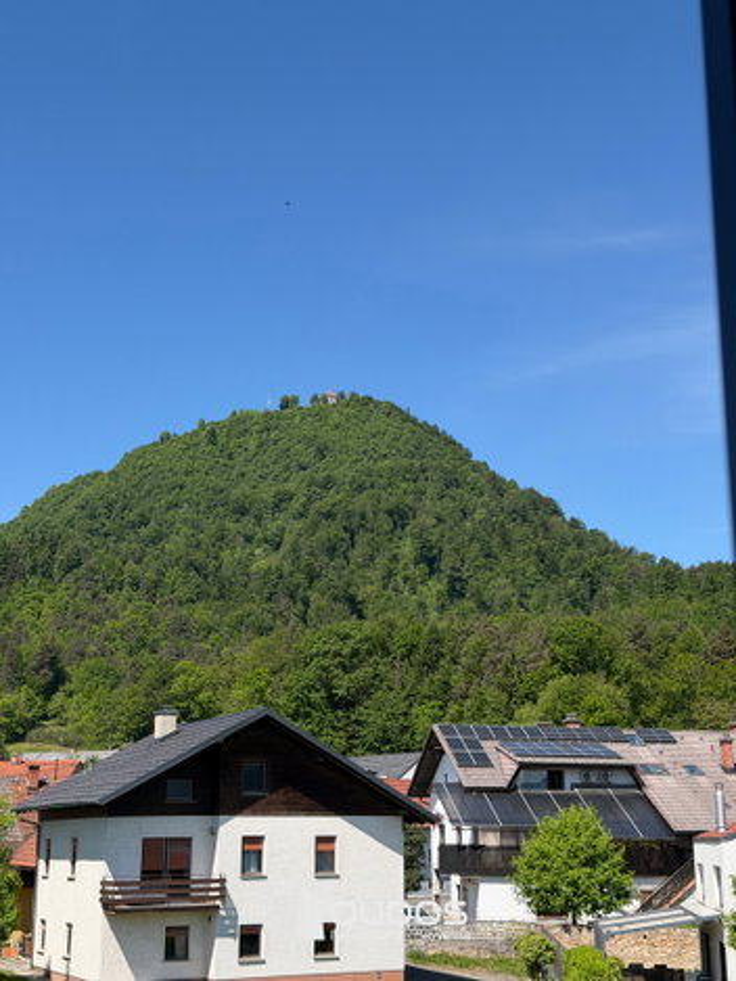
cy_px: 490
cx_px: 368
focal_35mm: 48
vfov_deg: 39.6
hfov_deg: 30.3
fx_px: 1360
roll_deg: +0.8
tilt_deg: +13.5
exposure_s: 1/3891
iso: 64
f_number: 1.78
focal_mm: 6.76
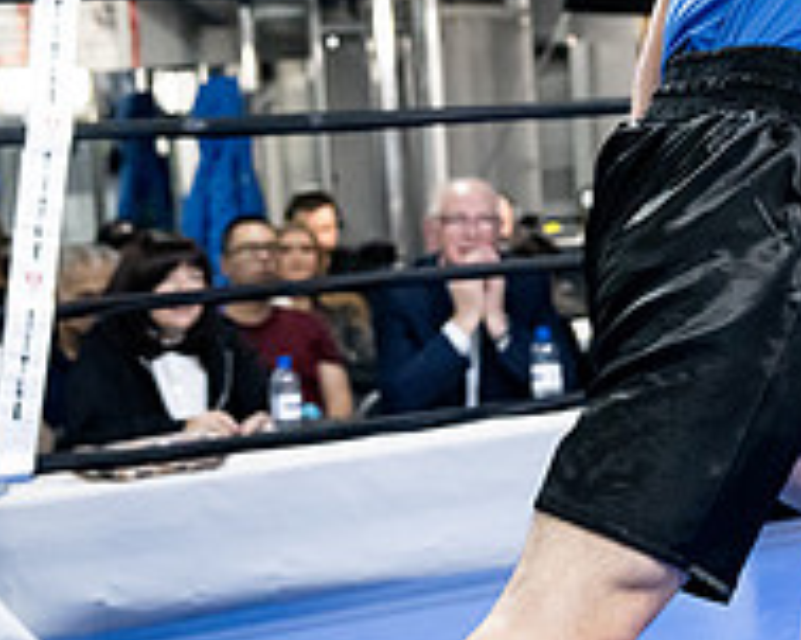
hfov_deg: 15.0
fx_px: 2938
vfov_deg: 12.3
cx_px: 941
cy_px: 40
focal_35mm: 124
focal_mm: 43
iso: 10000
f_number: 2.8
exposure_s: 1/1000
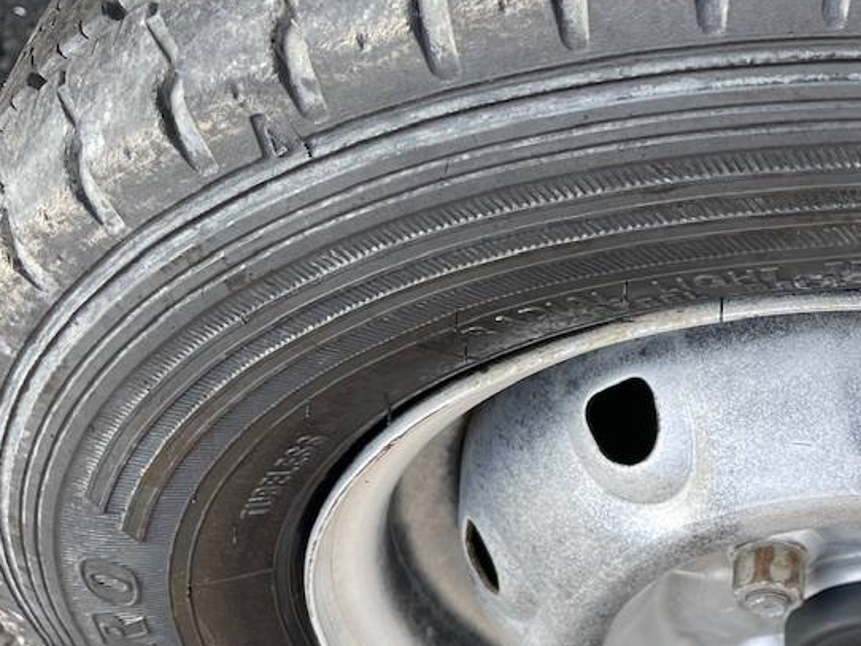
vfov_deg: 24.8
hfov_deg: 29.7
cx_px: 925
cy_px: 313
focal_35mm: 59
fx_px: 1468
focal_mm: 5.1
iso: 40
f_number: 1.6
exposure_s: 1/121
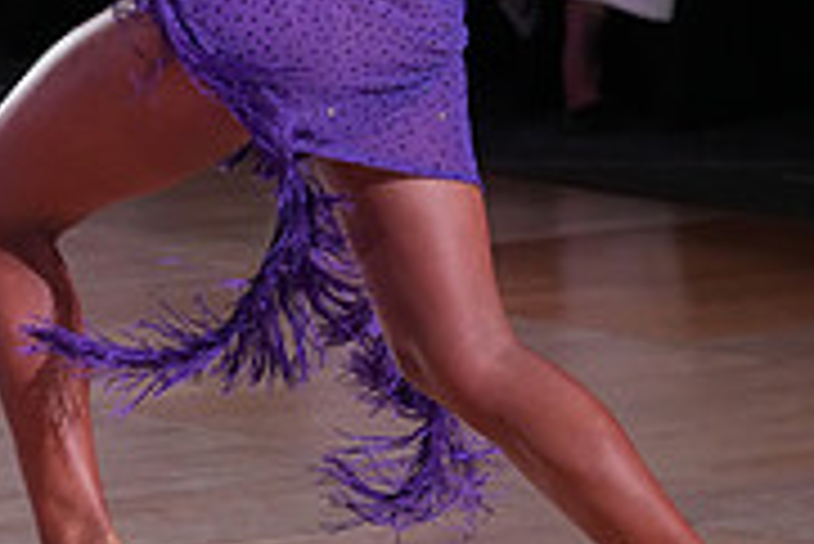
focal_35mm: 337
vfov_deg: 4.1
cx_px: 180
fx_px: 7626
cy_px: -187
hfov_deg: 6.1
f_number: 4
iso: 4000
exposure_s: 1/500
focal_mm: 105
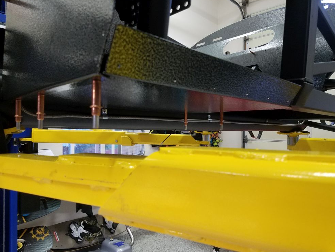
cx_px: 169
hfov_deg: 65.3
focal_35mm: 27
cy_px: 127
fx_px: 261
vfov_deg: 51.4
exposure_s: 1/24
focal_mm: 4.2
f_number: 1.7
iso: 200
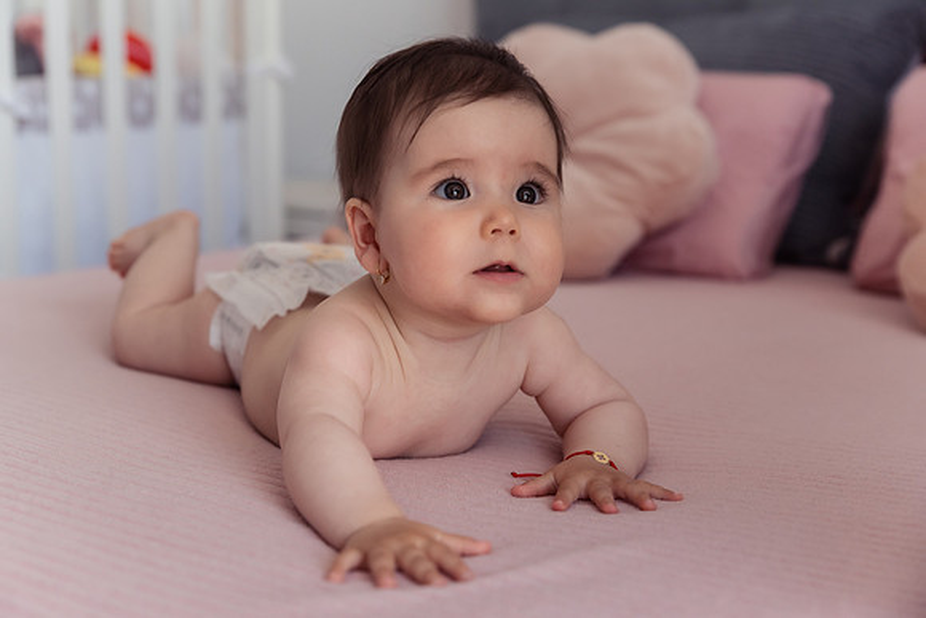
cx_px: 444
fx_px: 1392
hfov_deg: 36.8
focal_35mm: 54
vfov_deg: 25.0
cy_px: 313
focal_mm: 52
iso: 800
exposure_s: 1/250
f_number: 3.2
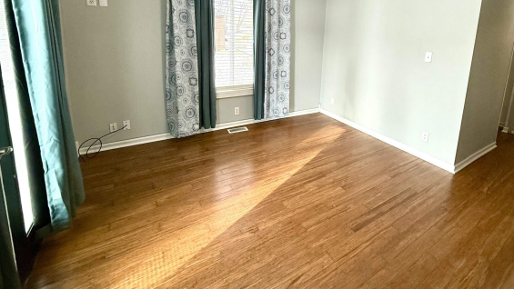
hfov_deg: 91.9
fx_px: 245
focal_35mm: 18
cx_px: 297
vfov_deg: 58.2
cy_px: 76
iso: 160
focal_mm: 2.22
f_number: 2.2
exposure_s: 1/120
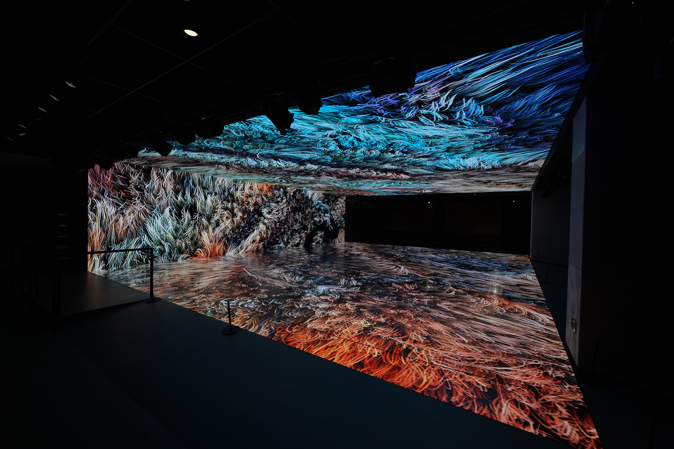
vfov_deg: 81.2
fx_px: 262
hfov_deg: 104.3
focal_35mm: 14
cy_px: 224
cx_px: 337
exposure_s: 1/60
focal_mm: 14
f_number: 7.1
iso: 400
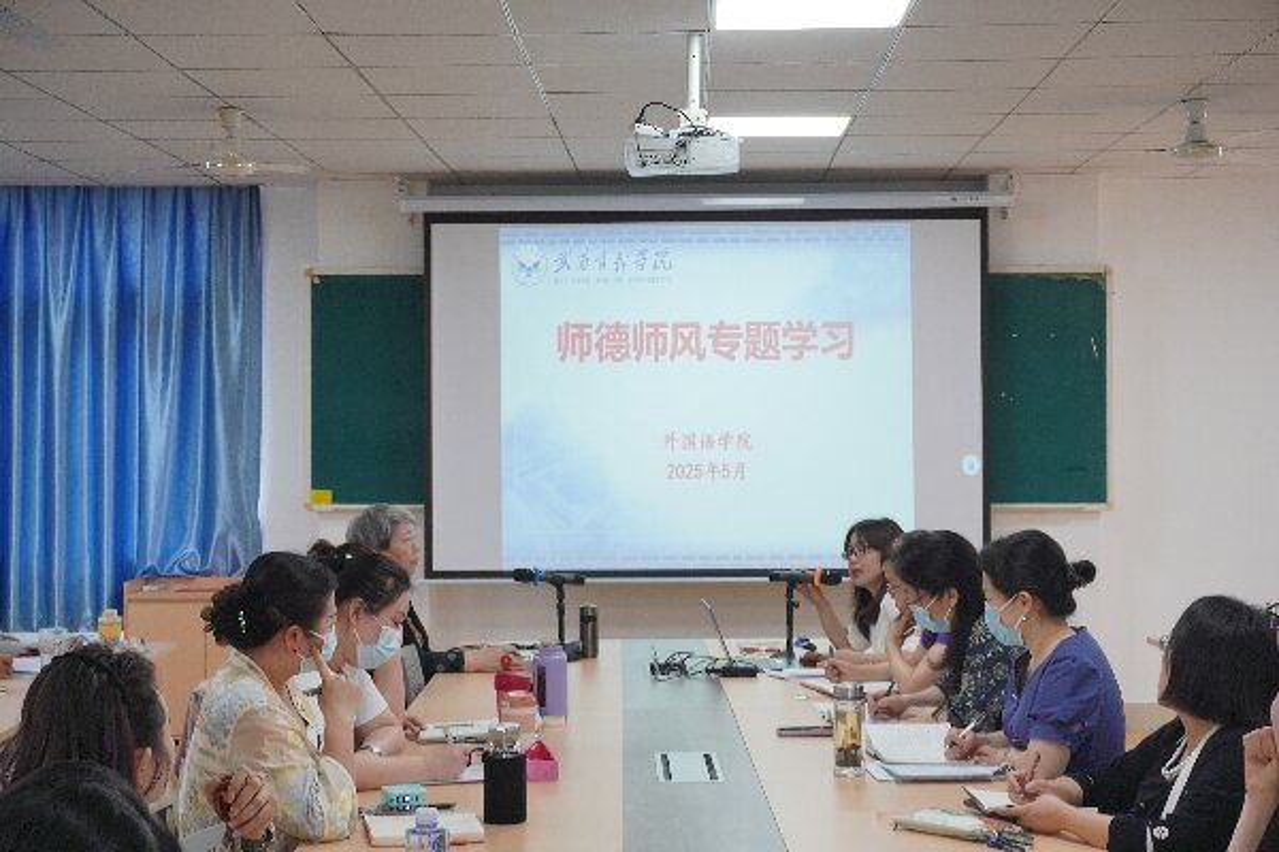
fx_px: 2025
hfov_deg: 35.1
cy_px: 426
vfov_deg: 23.8
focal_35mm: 57
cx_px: 640
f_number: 7.1
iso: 400
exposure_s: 1/40
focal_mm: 38
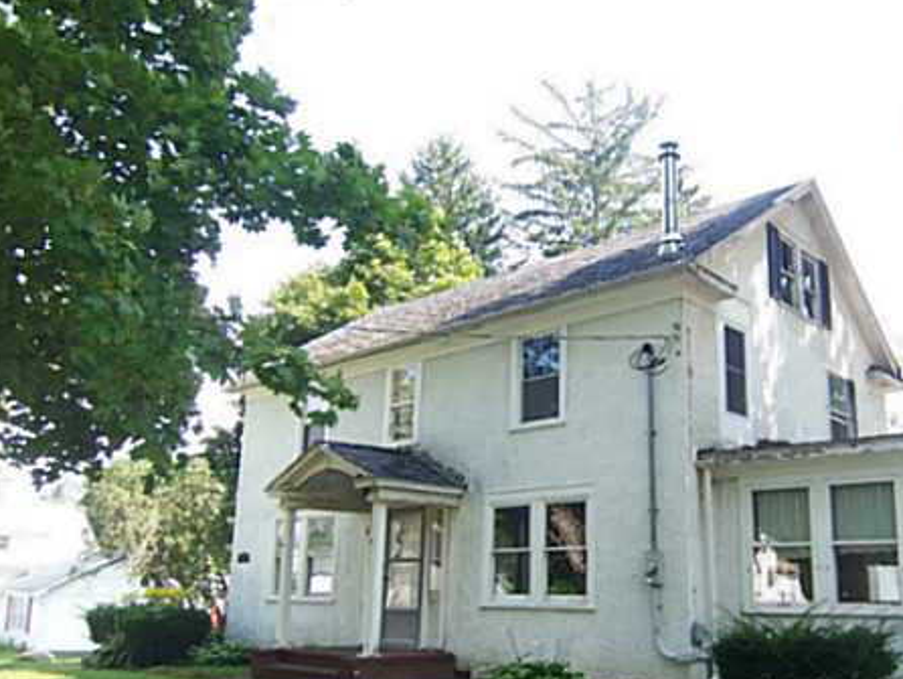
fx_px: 861
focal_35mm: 33
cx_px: 567
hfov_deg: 54.7
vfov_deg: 42.7
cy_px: 411
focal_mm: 3.8
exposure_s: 1/125
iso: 64
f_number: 2.8
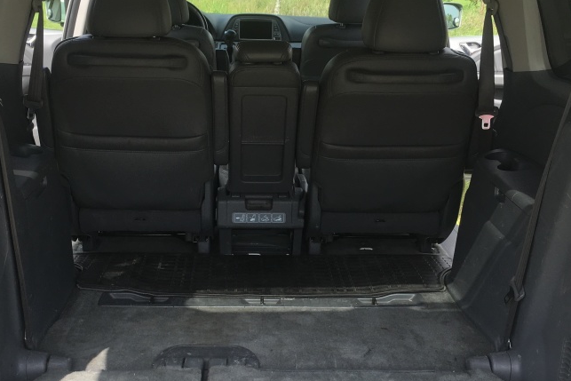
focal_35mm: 48
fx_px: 761
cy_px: 236
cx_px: 266
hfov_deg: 41.1
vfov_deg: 28.0
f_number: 2.2
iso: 25
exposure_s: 1/371
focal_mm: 4.15
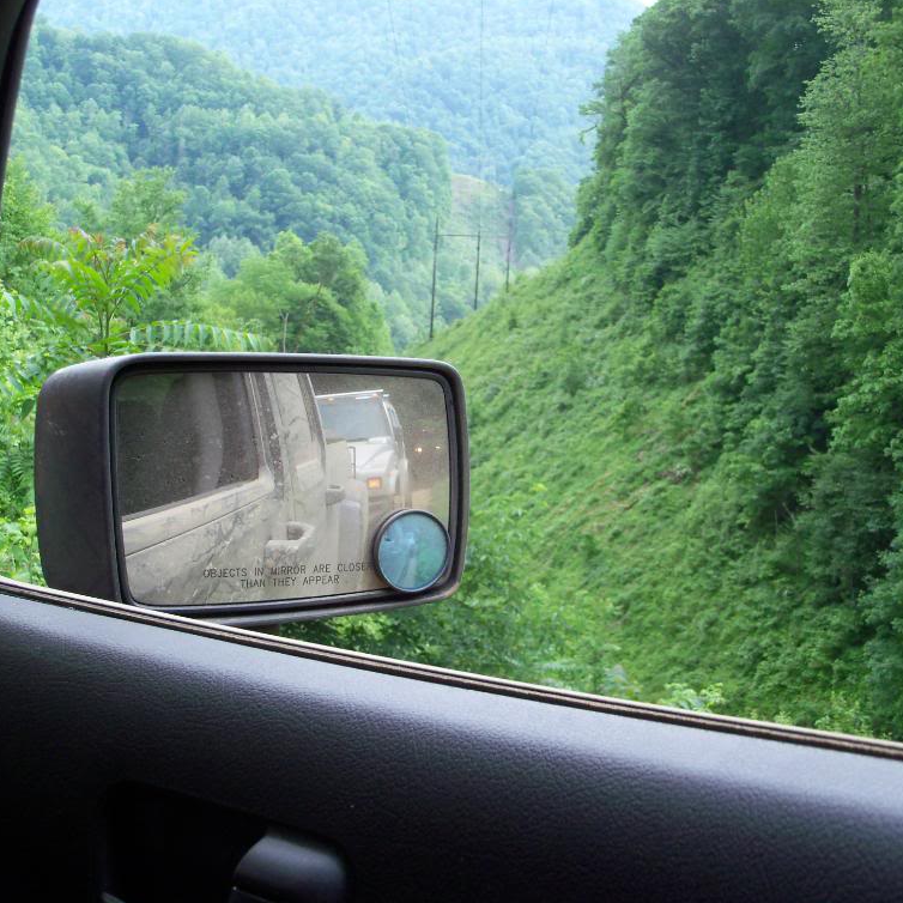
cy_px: 453
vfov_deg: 40.0
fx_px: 1240
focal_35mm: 42
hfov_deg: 40.0
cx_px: 394
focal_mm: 6.3
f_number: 3
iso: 100
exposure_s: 1/30
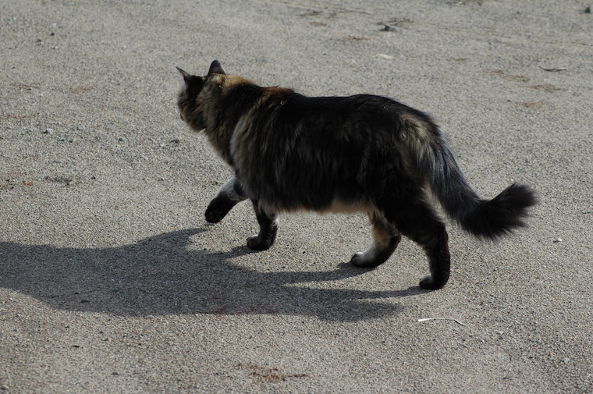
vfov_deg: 9.1
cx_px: 296
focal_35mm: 150
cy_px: 197
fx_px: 2468
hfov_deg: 13.7
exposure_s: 1/500
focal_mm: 100
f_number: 5.6
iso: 200
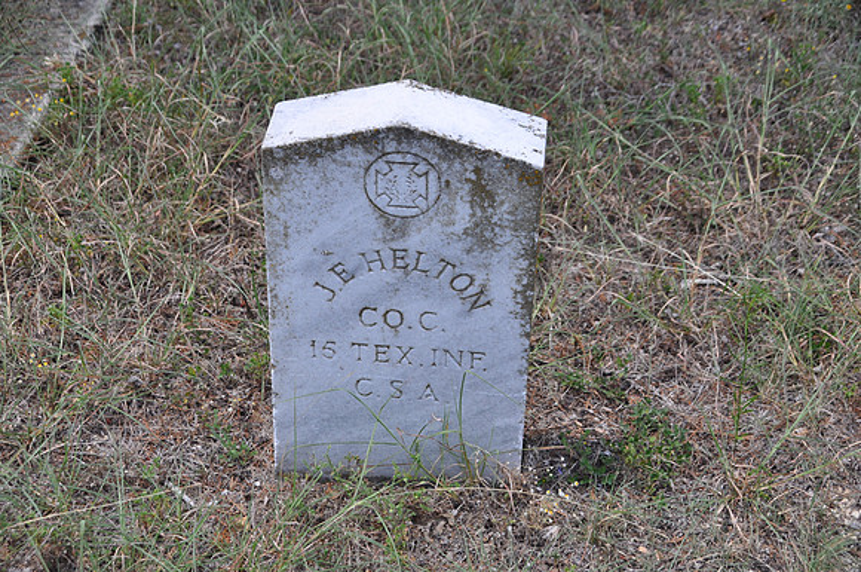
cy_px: 286
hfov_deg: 29.3
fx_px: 1648
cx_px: 430
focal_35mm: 69
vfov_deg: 19.7
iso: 200
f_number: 6.3
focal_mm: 46
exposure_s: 1/160
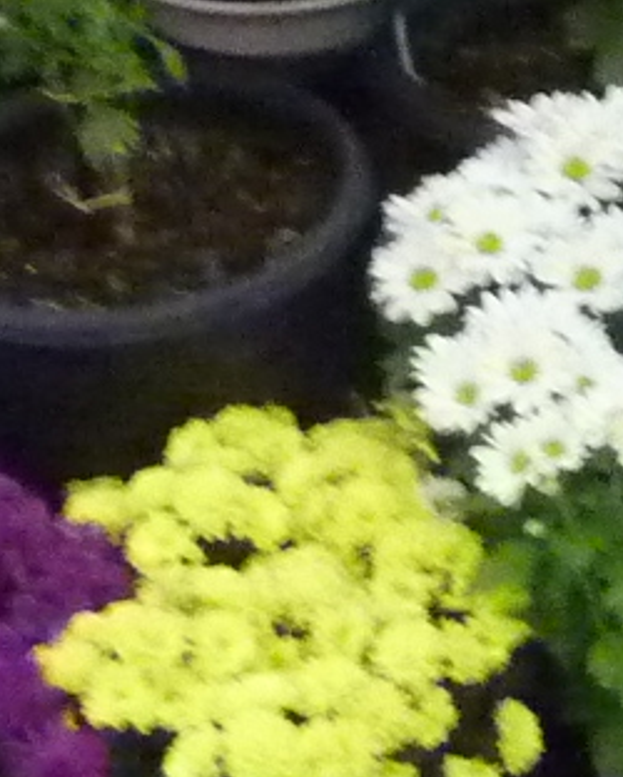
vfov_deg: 11.9
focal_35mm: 160
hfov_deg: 9.4
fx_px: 3684
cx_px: 915
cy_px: 30
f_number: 3.3
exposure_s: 1/20
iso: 800
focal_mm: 4.1
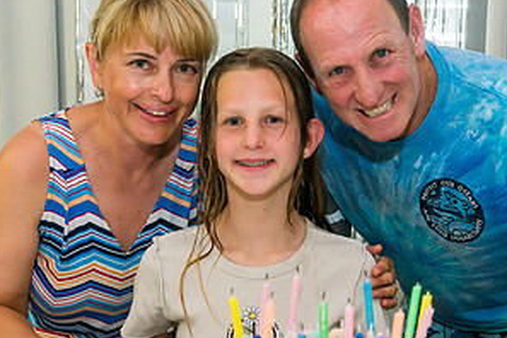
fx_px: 986
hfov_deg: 28.8
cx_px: 293
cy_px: 244
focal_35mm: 70
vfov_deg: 19.4
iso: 5000
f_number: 4.5
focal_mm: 34
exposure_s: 1/250
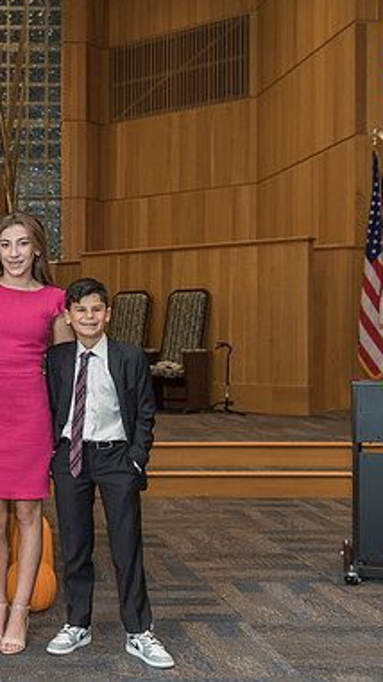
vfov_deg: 40.6
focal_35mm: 51
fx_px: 922
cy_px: 337
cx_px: -54
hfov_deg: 22.0
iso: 1000
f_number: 3.5
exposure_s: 1/200
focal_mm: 32
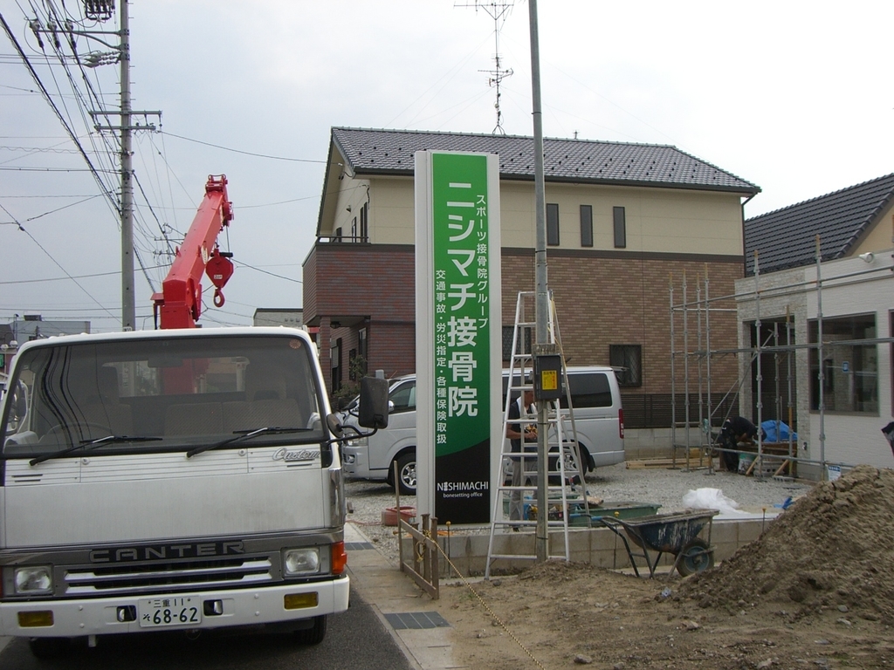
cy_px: 335
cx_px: 447
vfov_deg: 37.7
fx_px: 981
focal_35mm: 38
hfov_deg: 49.0
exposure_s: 1/400
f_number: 4.3
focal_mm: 6.2
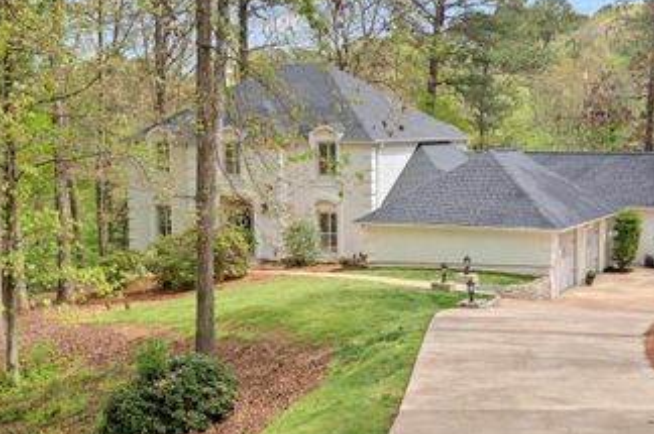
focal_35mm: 51
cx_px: 359
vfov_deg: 26.4
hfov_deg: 38.9
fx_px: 925
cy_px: 215
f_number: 7.1
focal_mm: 33
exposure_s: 1/320
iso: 320
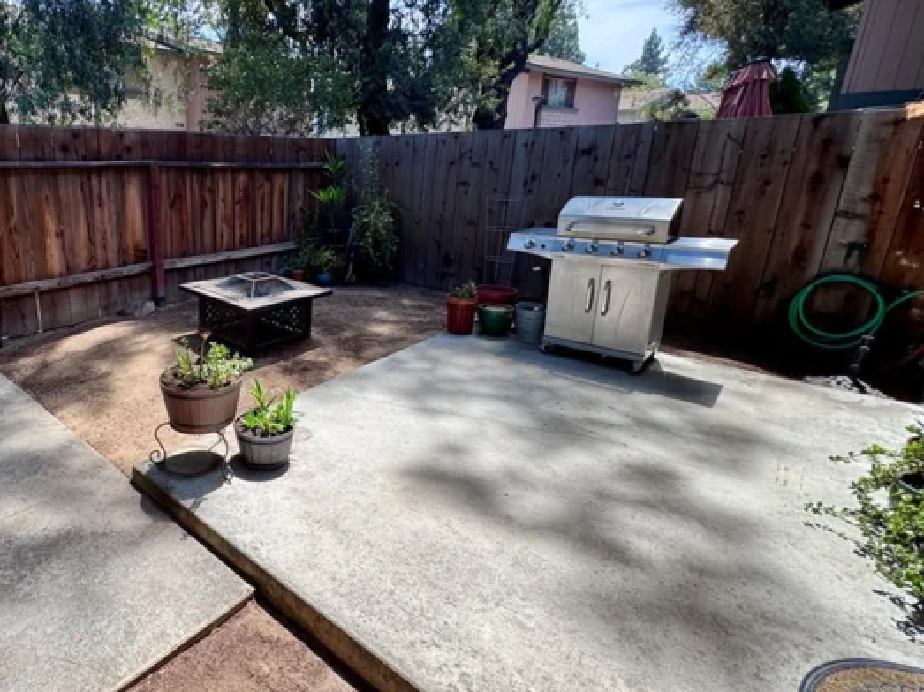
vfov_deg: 65.7
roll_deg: -1.2
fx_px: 534
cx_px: 266
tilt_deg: -15.1
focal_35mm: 20
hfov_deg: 77.4
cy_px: 304
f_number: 2.2
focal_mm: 2.22
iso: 40
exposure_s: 1/328
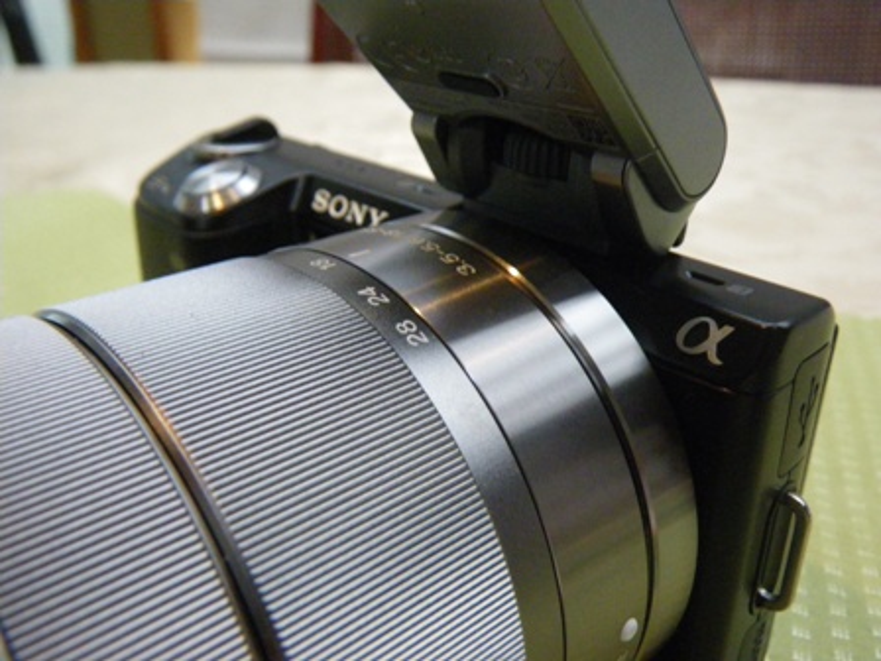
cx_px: 440
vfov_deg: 41.8
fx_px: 865
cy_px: 330
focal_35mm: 34
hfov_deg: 54.0
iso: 800
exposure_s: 1/50
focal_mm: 6.1
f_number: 3.8
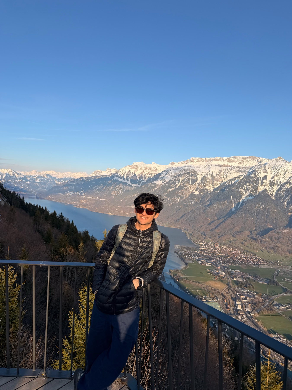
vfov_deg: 71.6
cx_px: 146
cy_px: 195
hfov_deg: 56.8
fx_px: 270
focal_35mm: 24
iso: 80
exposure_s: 1/3279
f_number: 1.78
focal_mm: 6.76
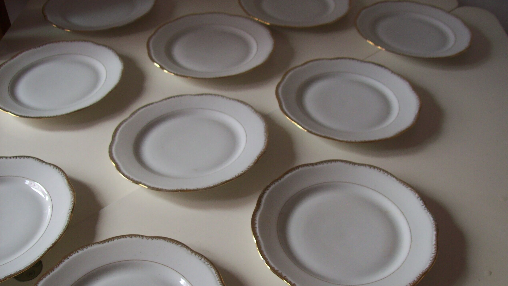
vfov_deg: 29.5
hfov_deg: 50.5
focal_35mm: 40
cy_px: 188
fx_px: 539
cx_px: 257
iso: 80
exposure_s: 1/64
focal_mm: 6
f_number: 2.7
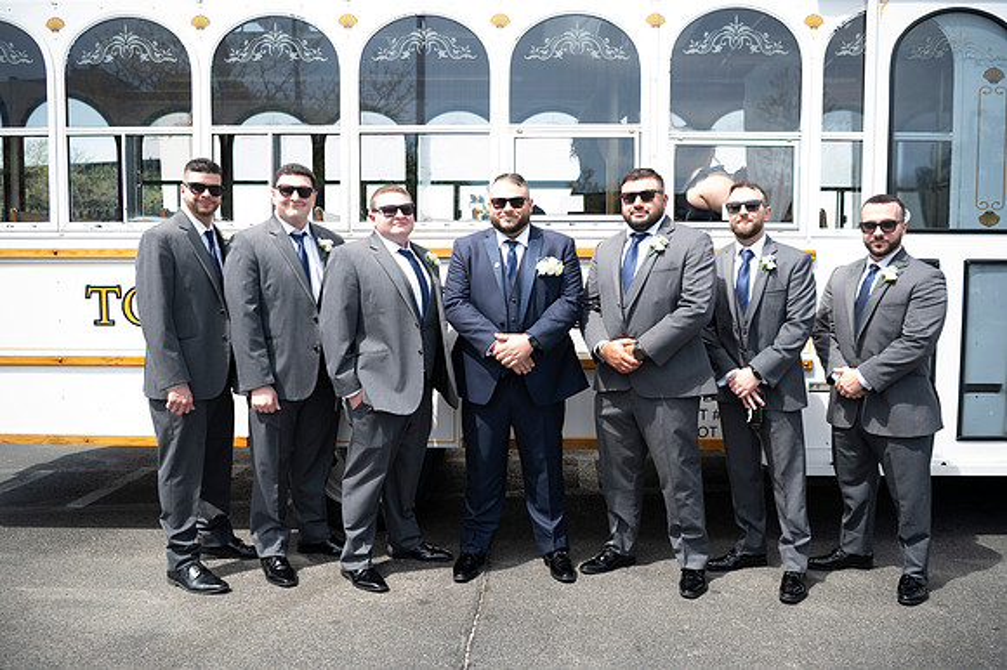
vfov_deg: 43.6
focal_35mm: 30
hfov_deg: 62.0
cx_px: 504
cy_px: 335
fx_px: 839
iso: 50
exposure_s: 1/400
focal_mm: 30
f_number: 2.8
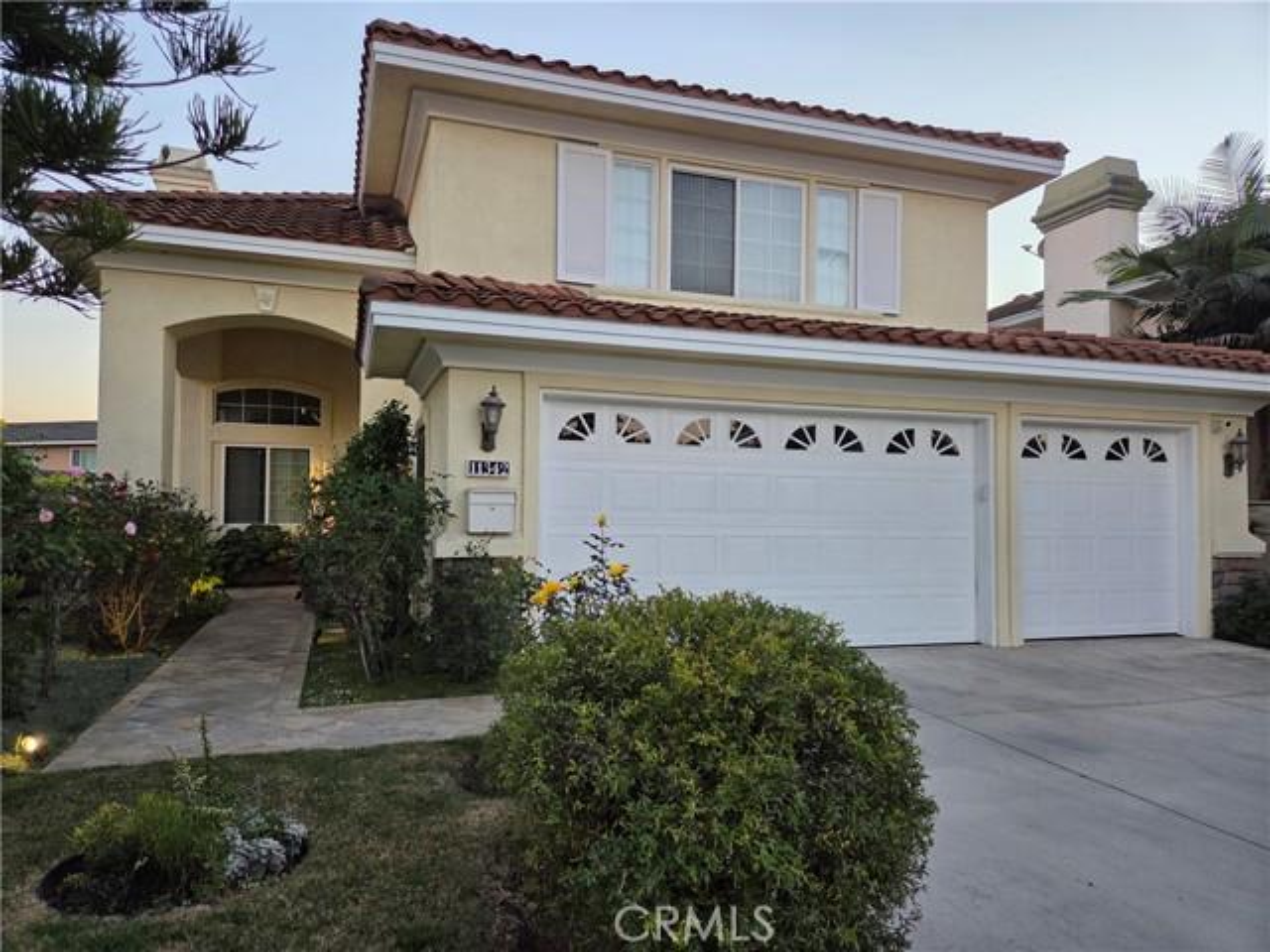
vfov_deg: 58.9
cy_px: 476
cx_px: 635
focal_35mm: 23
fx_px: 844
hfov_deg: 73.9
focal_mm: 5.4
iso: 80
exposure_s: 1/120
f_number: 1.8
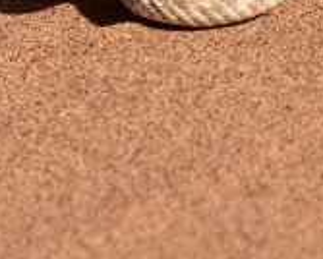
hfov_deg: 0.9
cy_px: -116
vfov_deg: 0.8
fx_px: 19716
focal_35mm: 2060
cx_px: -4
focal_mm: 400
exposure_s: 1/500
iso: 280
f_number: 11
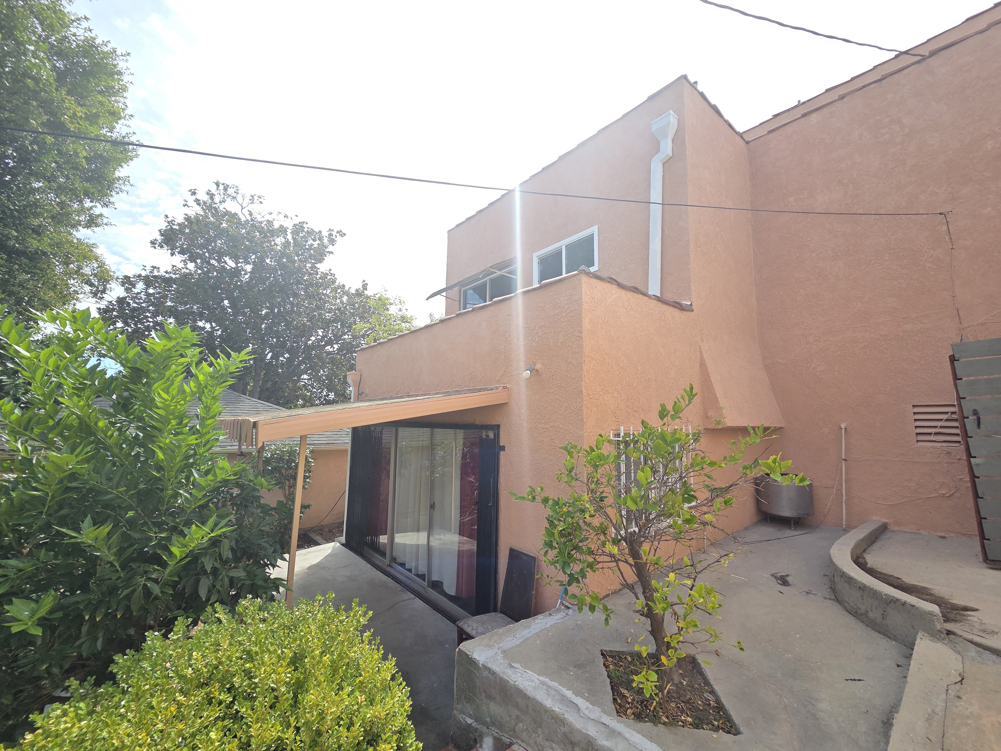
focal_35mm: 13
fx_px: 376
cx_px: 500
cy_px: 376
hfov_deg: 106.2
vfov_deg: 89.9
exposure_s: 1/904
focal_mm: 2.2
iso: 50
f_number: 2.2
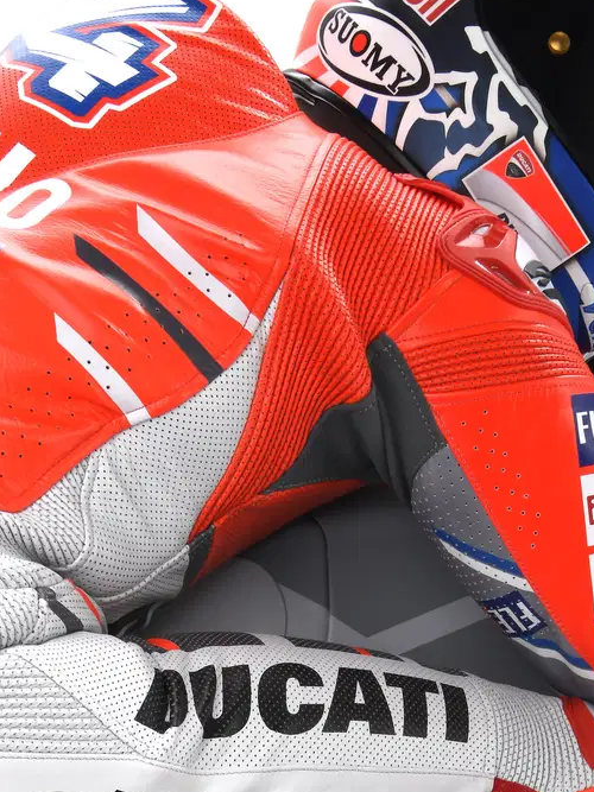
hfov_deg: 17.7
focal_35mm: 83
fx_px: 1900
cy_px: 815
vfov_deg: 22.5
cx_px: 407
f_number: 22
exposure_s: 1/200
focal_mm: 32
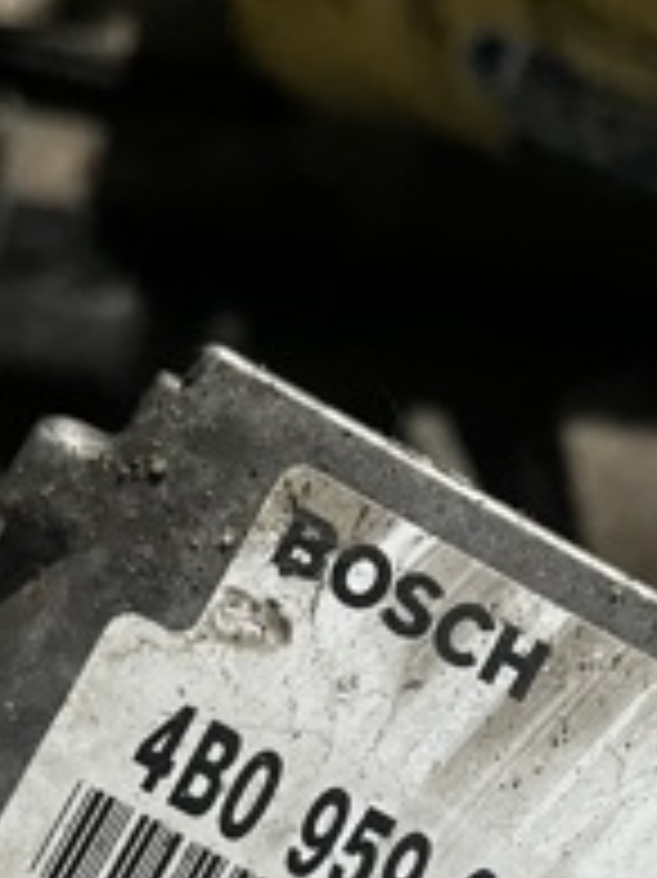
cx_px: 423
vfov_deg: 28.9
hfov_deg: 22.8
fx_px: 1621
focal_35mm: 64
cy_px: 815
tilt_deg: -65.6
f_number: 1.6
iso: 640
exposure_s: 1/38
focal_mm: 5.1
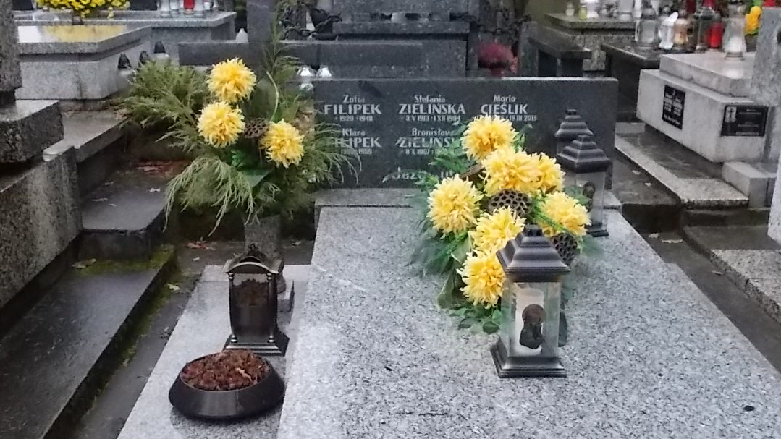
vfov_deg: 28.3
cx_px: 383
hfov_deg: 48.4
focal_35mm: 42
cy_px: 231
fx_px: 870
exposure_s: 1/200
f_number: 3.2
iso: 400
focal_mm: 4.6
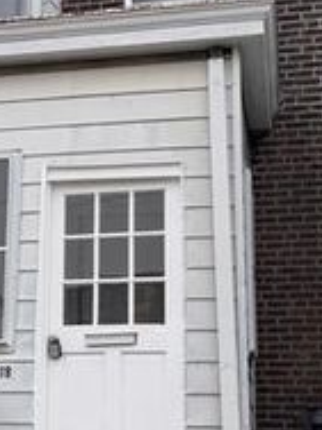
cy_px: 260
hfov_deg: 17.0
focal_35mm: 85
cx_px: 9
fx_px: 1054
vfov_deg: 23.0
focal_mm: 6.76
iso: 80
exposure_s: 1/2604
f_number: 1.78
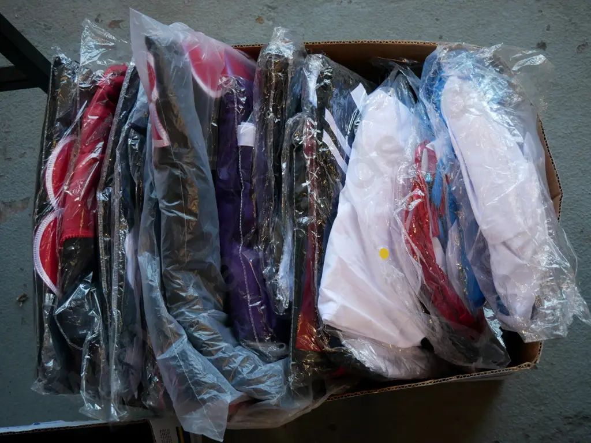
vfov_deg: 32.9
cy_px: 222
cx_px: 296
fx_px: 751
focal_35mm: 44
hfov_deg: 42.9
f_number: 4.2
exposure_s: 1/60
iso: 640
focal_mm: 22
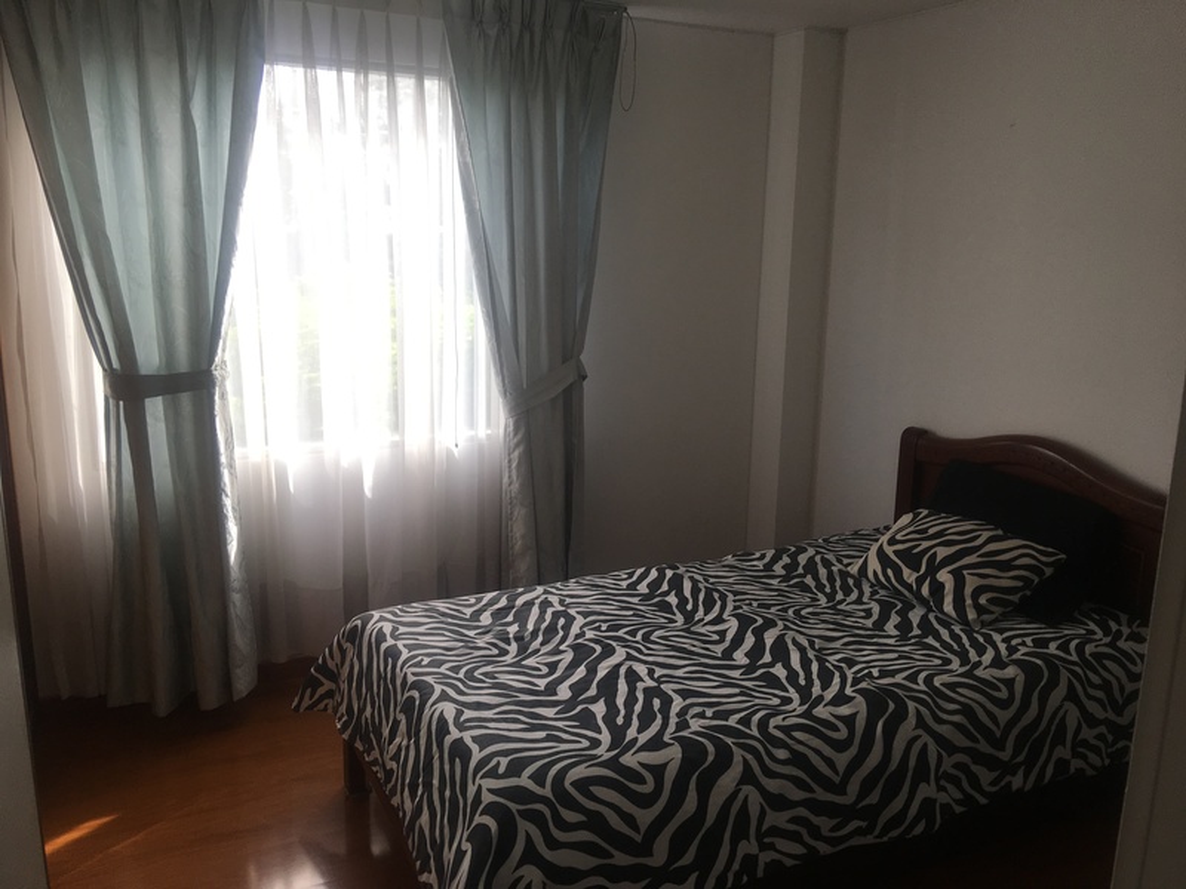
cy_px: 444
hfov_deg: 61.7
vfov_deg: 48.2
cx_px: 593
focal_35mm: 29
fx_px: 994
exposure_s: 1/120
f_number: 2.2
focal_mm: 4.15
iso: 32
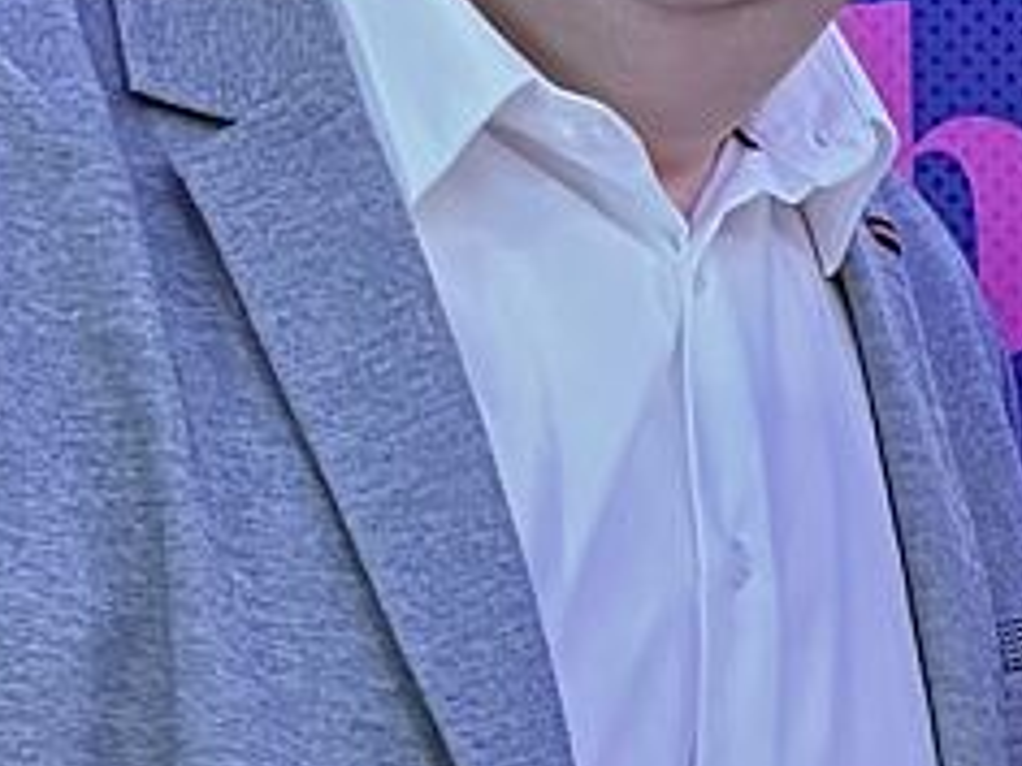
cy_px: 788
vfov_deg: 11.0
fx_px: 3927
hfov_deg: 13.8
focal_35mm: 133
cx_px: 1585
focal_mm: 5.96
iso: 500
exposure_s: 1/50
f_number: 1.6
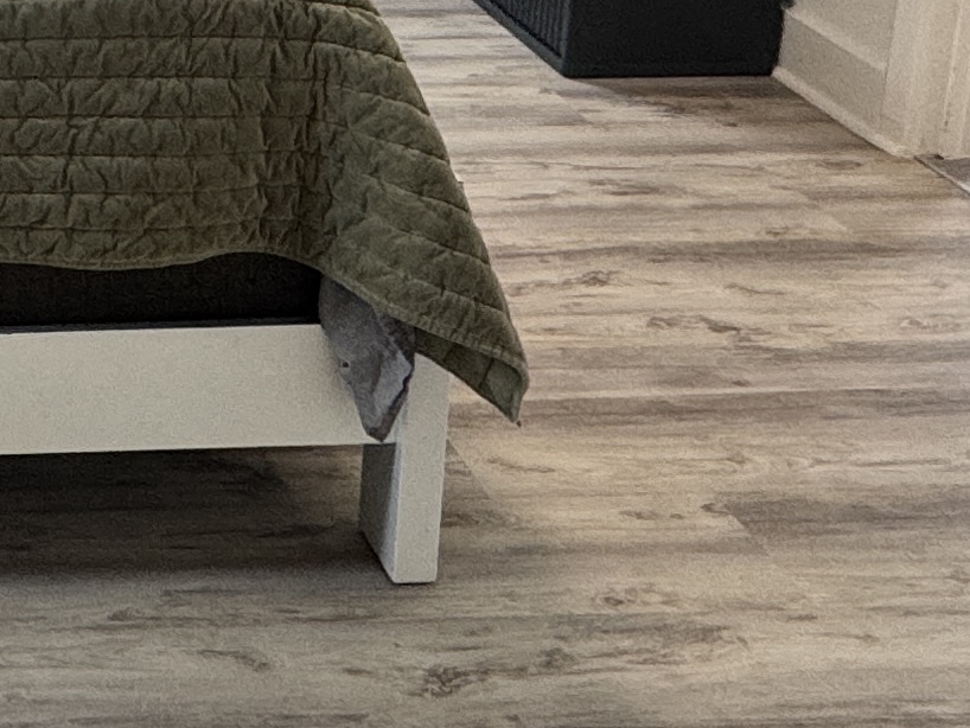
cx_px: -370
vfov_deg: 19.8
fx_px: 1934
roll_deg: +1.2
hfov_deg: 23.9
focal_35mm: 69
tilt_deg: -14.7
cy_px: -191
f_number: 2.2
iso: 125
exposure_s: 1/100
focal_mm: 2.22
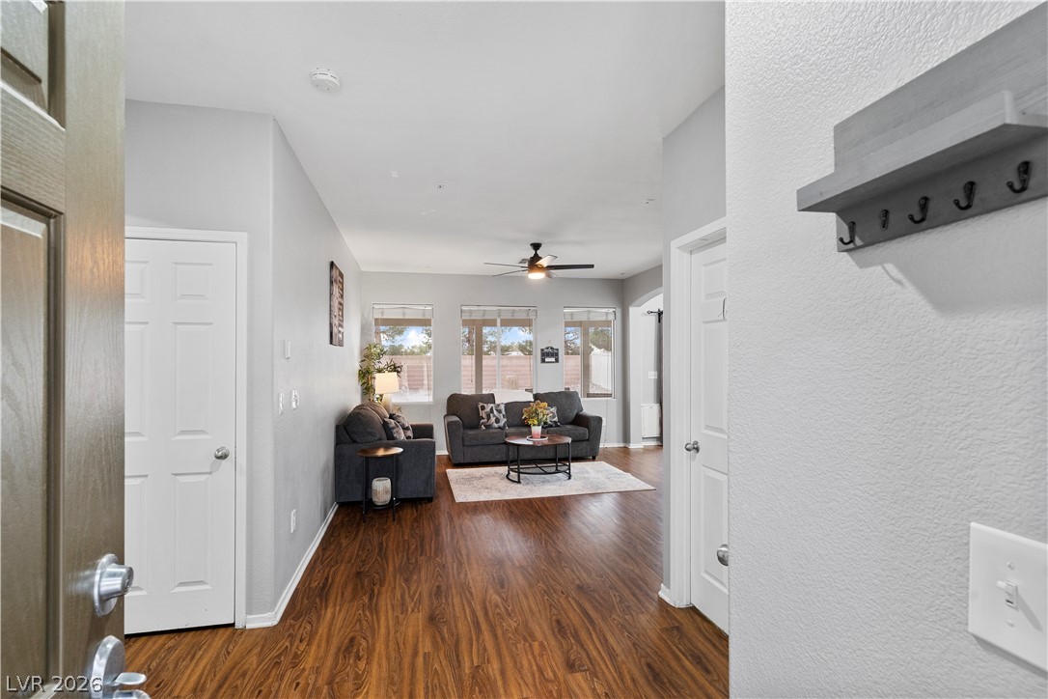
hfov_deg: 93.3
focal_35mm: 17
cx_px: 524
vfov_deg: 70.4
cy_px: 350
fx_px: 495
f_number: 8
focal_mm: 17
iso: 800
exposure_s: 1/1.25
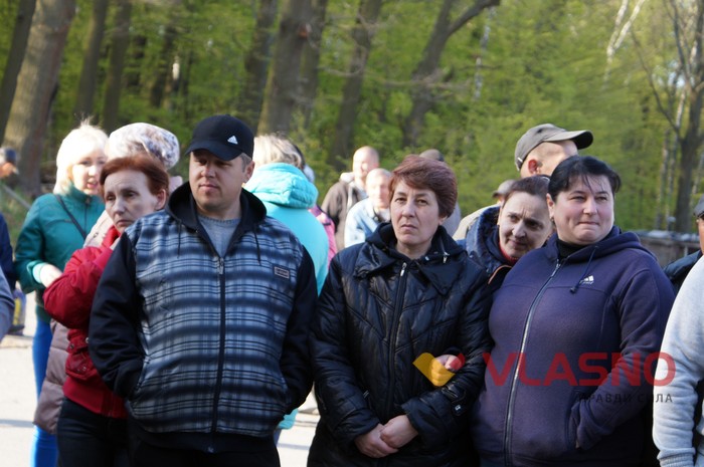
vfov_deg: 18.1
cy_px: 234
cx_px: 352
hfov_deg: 27.0
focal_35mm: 75
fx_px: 1465
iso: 200
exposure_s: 1/80
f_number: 5.6
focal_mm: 50
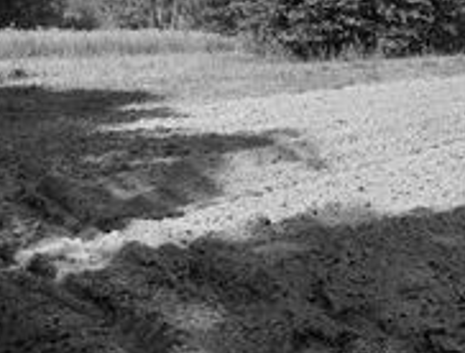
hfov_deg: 18.0
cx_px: 438
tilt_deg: -3.3
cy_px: 90
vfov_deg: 13.9
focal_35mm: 107
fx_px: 1443
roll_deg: +1.5
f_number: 2
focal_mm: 6
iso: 25
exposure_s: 1/1261
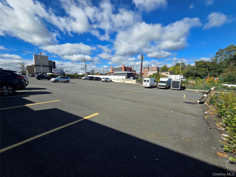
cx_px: 118
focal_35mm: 13
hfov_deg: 106.2
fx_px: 89
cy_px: 88
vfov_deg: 89.9
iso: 50
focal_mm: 2.2
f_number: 2.2
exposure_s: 1/2186
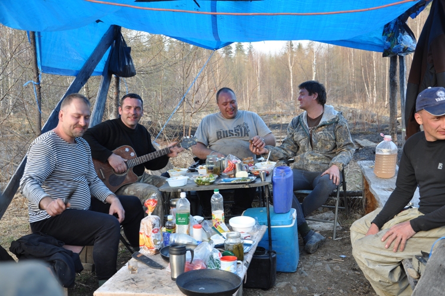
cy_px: 148
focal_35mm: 48
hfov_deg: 41.2
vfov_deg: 28.0
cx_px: 222
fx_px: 593
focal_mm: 32
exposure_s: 1/30
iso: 200
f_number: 5.6
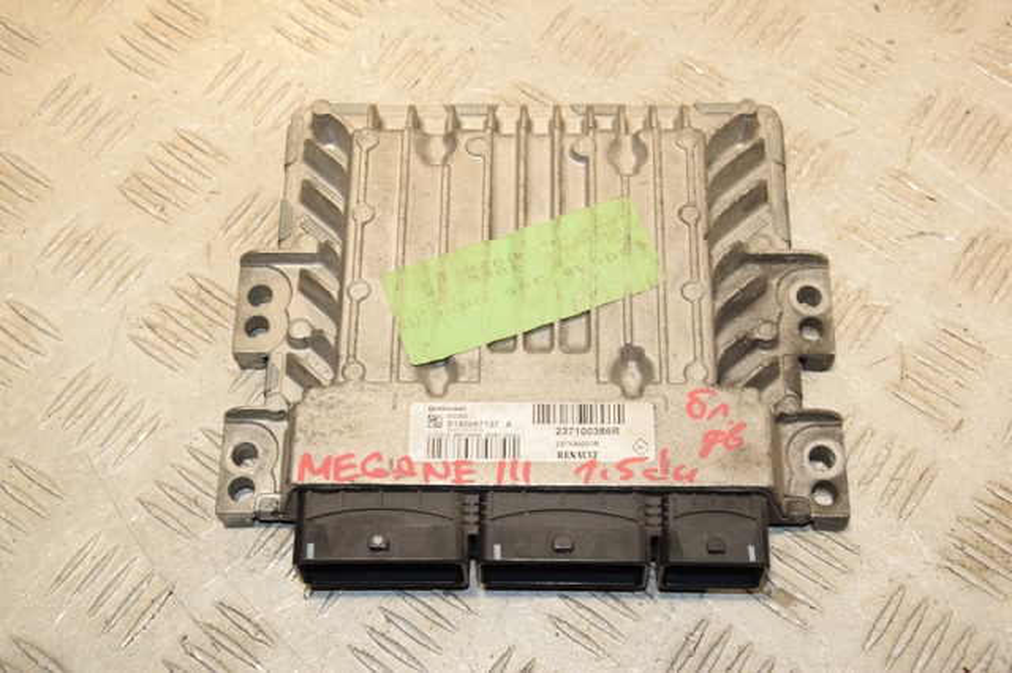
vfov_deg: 22.6
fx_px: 1686
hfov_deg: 33.4
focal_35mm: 60
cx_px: 506
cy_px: 336
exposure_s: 1/200
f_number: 8
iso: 800
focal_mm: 40
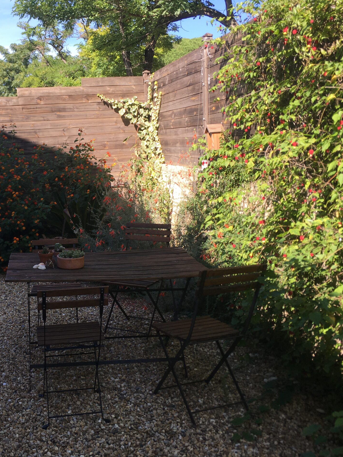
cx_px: 101
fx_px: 515
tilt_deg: -4.1
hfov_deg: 36.3
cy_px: 228
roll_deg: +0.4
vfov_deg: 47.9
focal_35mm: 39
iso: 25
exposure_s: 1/490
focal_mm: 4.15
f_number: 2.2
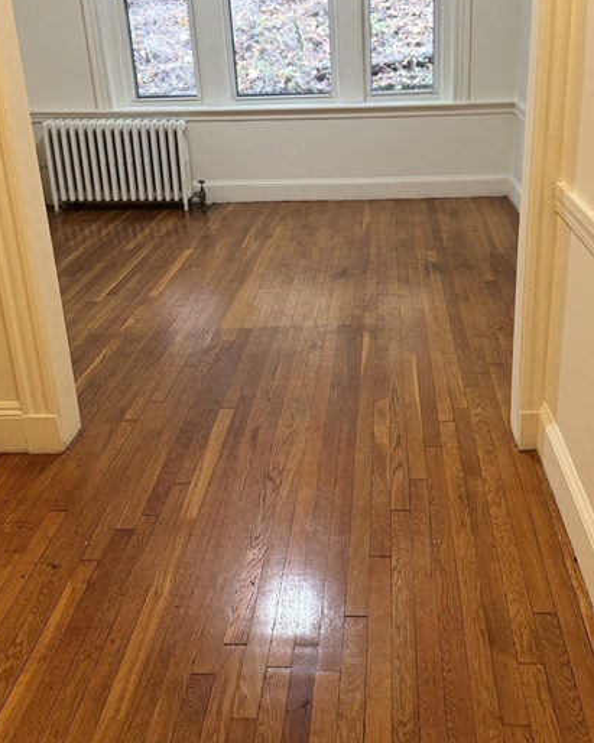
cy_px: 282
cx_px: 340
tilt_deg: -18.9
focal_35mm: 35
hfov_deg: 42.1
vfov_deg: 51.1
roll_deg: +2.5
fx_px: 769
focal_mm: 6.76
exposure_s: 1/60
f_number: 1.78
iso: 250
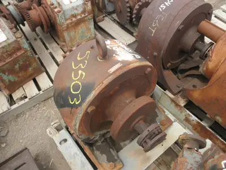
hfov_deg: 63.4
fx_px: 183
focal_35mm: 28
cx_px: 113
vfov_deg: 49.7
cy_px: 85
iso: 64
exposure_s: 1/500
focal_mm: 5
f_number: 3
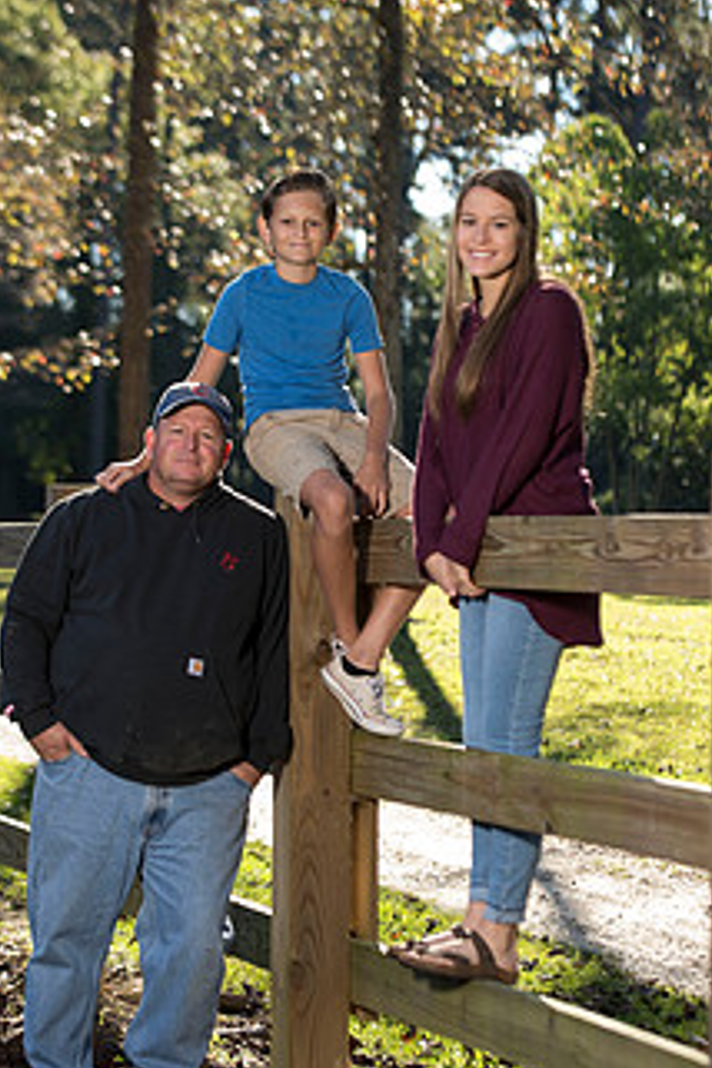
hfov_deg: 11.5
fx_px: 3530
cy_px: 572
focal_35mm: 119
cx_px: 354
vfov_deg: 17.2
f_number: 4
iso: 50
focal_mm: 85
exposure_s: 1/125
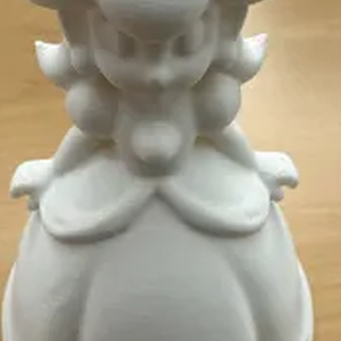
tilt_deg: -47.6
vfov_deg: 33.4
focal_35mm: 51
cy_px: 175
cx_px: 154
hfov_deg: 33.4
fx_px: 568
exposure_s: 1/99
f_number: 2.2
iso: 100
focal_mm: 2.22
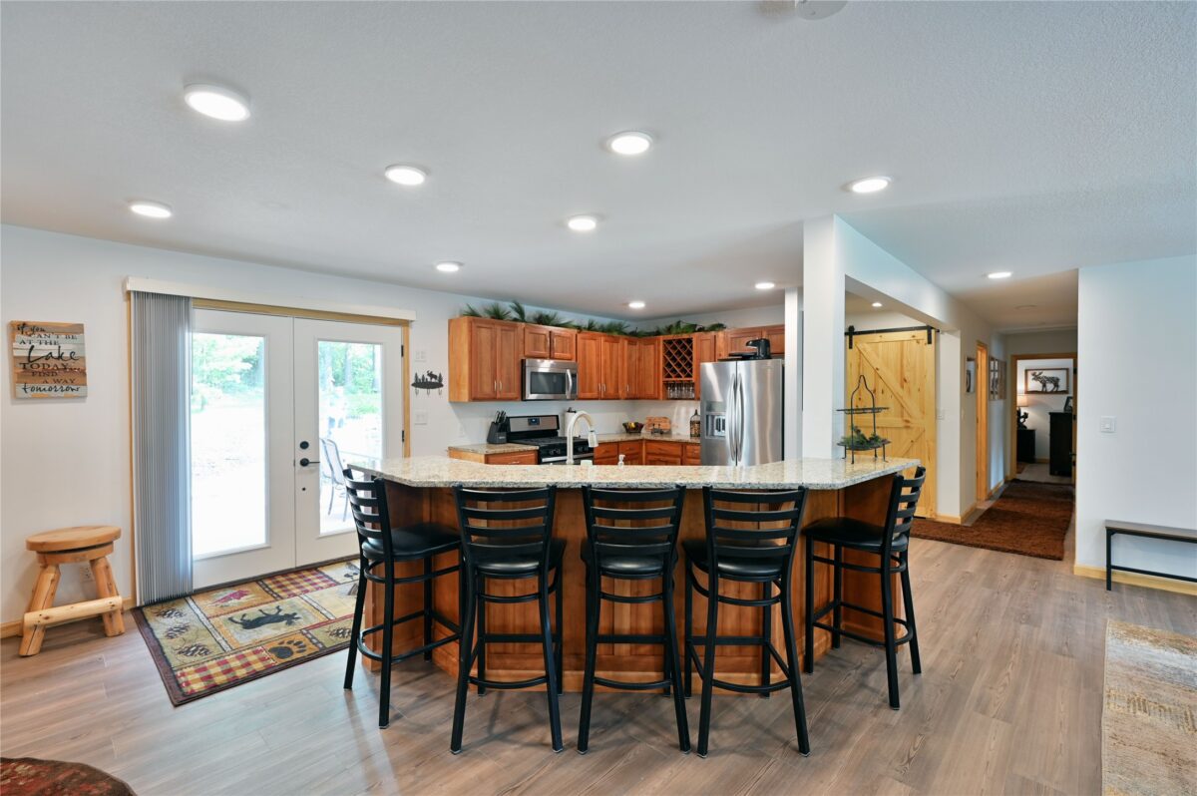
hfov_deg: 96.8
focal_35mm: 16
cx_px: 598
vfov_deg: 73.6
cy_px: 398
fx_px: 532
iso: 100
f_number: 5.6
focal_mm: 16
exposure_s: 1/5
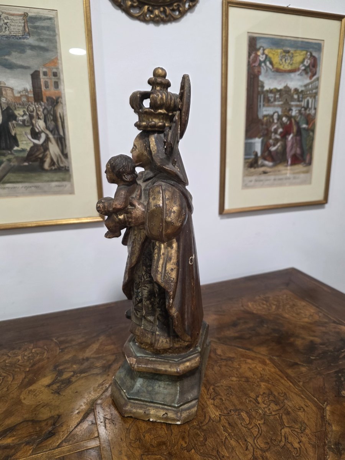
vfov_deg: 73.9
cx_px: 172
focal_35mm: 23
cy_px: 230
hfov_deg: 58.9
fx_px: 306
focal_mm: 6.3
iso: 200
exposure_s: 1/100
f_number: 1.7
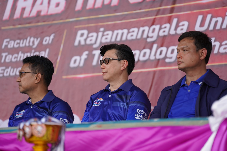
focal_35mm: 176
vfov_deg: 7.8
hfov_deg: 11.7
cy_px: 76
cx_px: 114
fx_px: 1110
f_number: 2.8
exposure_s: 1/1250
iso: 500
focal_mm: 176
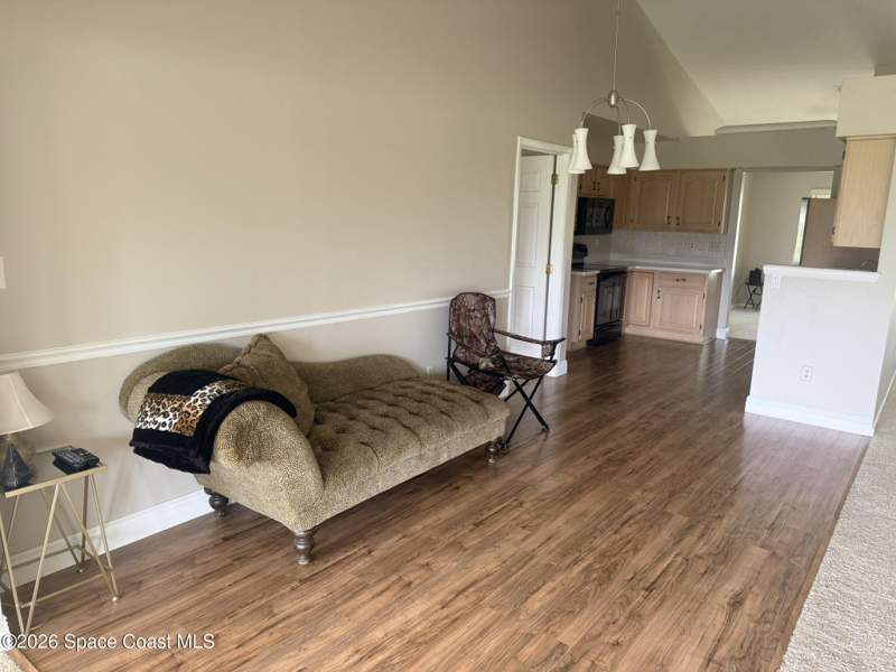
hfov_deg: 71.6
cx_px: 448
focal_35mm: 24
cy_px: 336
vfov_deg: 56.8
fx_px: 621
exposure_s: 1/121
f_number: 1.78
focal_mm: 6.76
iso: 200
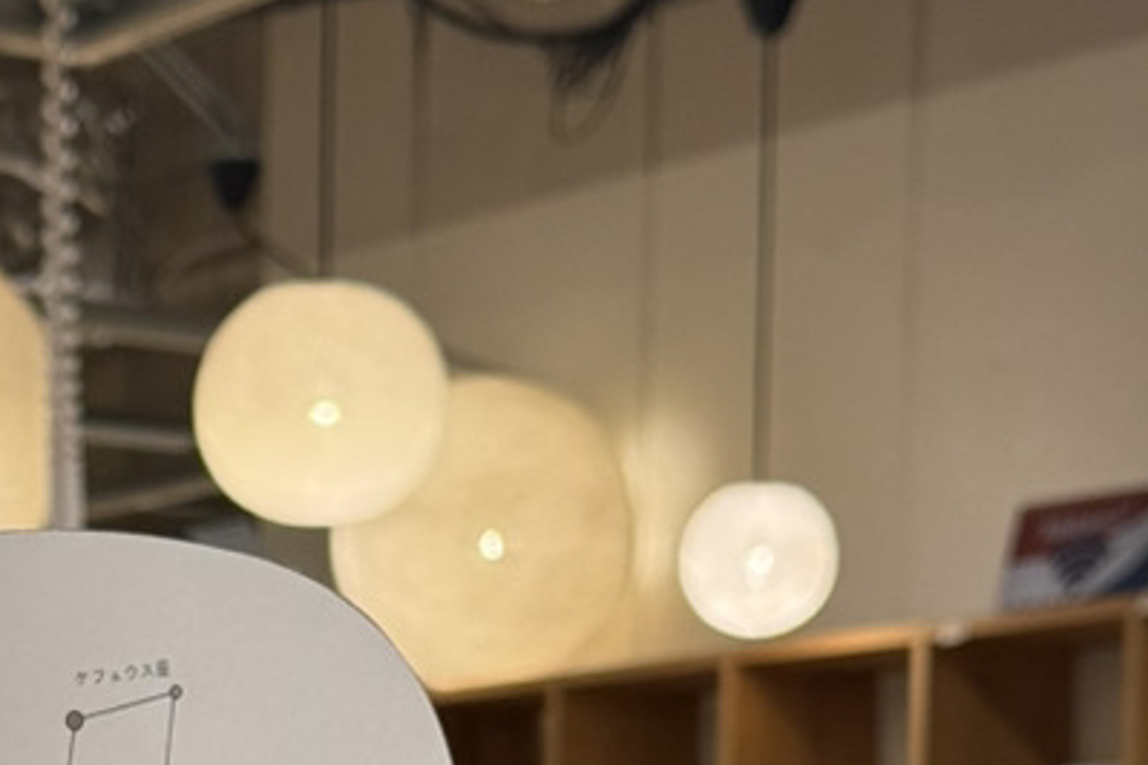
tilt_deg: -2.0
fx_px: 4783
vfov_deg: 8.8
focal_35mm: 150
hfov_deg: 13.5
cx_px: 66
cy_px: 1375
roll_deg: -0.9
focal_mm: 6.76
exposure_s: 1/120
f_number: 1.78
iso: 125
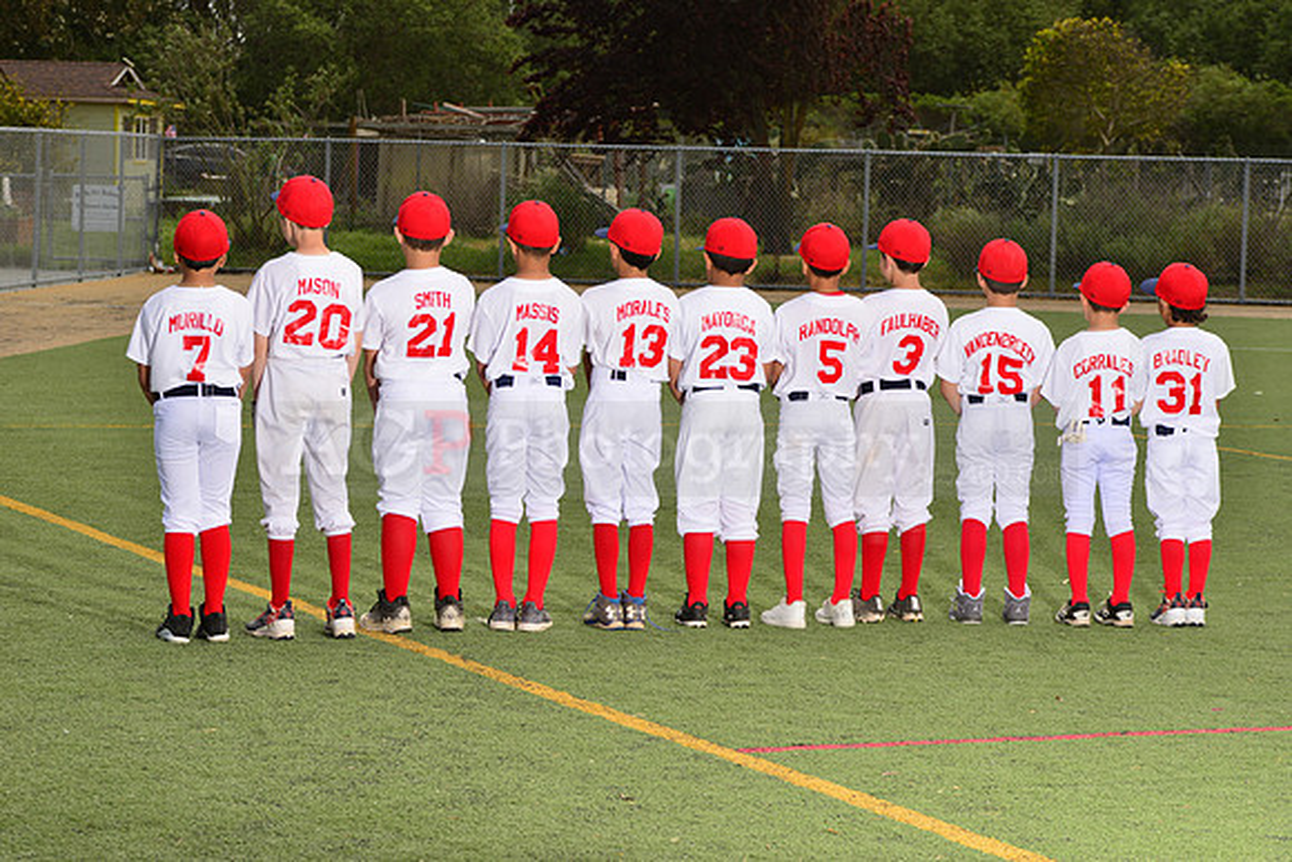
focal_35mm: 110
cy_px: 431
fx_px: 3949
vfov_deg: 12.5
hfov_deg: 18.6
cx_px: 646
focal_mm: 110
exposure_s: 1/200
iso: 125
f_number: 11
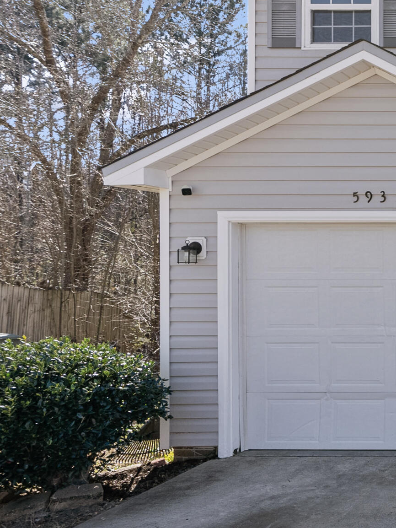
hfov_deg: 24.2
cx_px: 650
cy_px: 262
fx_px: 610
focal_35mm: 40
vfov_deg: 46.8
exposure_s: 1/500
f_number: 7.1
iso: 640
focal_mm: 16
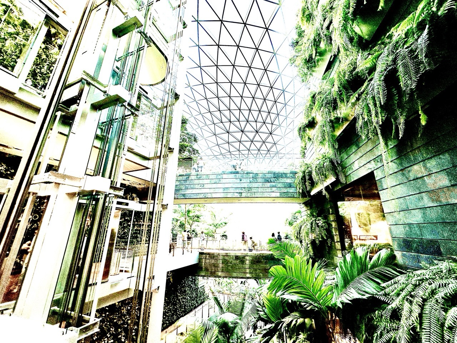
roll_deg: -0.2
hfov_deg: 102.1
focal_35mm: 14
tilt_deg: +18.6
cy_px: 172
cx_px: 228
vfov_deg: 85.7
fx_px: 185
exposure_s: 1/130
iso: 40
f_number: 2.2
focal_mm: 2.22
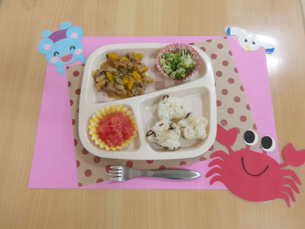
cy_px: 114
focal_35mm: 27
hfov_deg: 65.3
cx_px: 152
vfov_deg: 51.4
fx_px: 238
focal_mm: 4.9
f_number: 3
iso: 100
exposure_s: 1/43
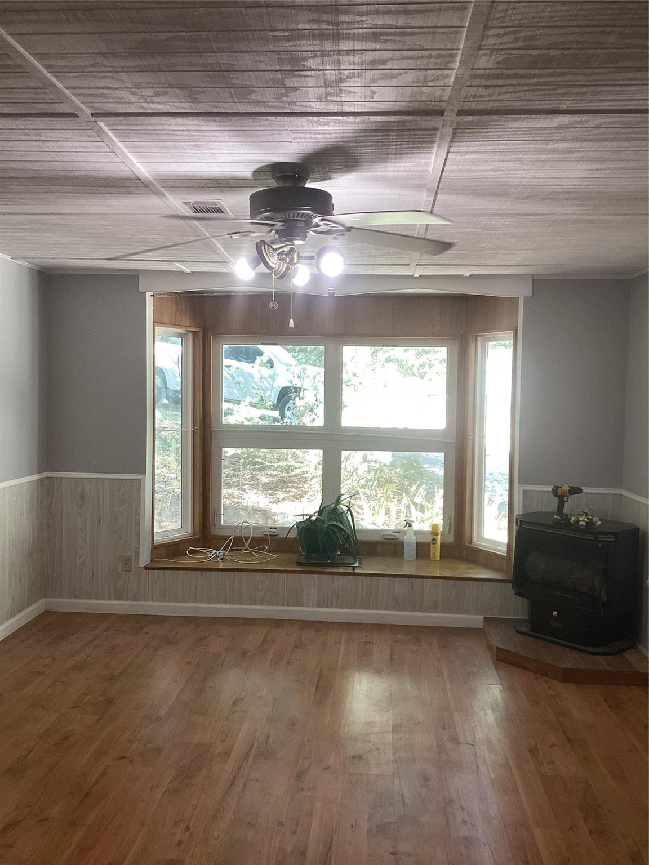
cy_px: 432
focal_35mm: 31
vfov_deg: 58.4
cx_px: 324
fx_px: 775
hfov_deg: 45.4
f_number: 2.4
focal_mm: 3.3
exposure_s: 1/60
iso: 64
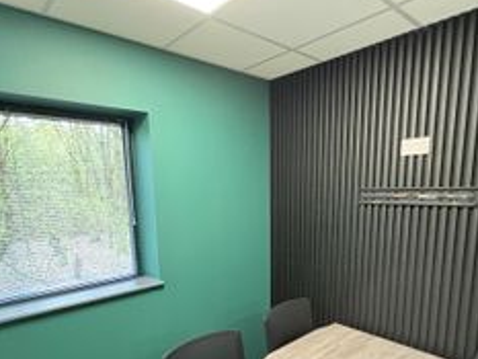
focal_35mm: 24
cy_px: 244
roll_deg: +1.2
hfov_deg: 71.6
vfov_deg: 55.5
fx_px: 332
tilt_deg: -8.7
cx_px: 244
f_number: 2.2
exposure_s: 1/50
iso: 500
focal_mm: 2.22
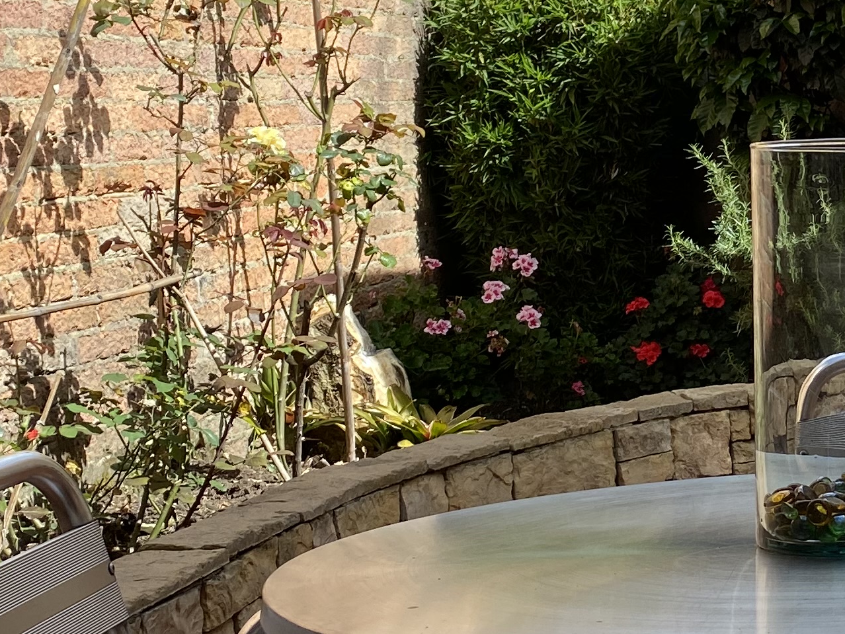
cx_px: 969
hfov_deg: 22.3
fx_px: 2002
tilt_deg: -2.7
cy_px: 206
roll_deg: +1.5
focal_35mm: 82
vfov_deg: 17.9
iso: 32
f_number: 1.8
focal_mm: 4.25
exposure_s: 1/1193
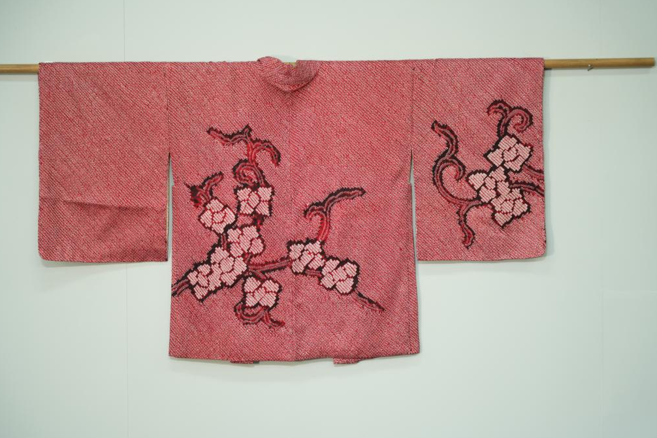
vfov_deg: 16.5
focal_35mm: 83
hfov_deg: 24.5
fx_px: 1515
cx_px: 304
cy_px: 224
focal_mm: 77
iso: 800
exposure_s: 1/80
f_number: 4
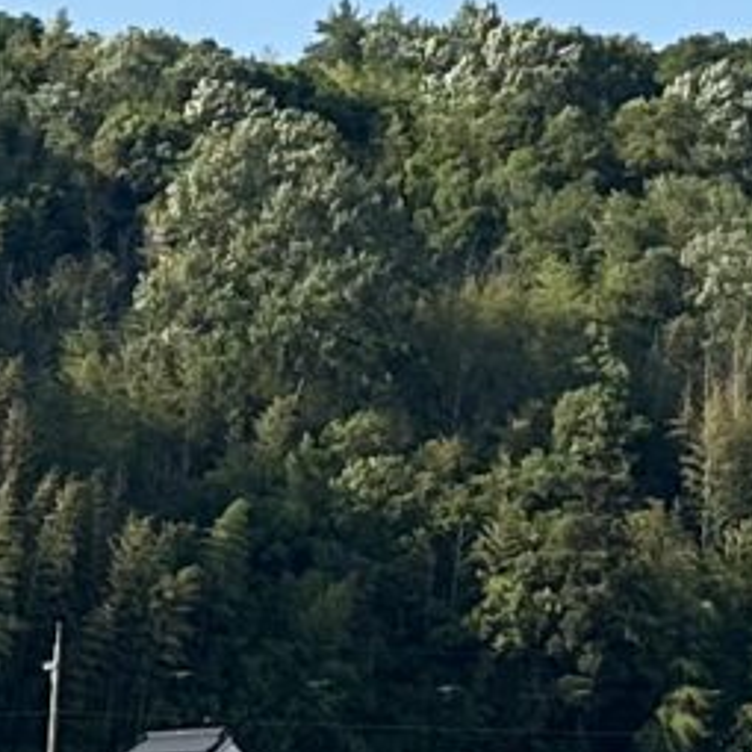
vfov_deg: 8.1
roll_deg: -0.4
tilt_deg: +13.8
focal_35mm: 213
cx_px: 790
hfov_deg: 8.2
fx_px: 5235
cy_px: -360
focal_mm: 6.86
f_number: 1.78
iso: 80
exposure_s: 1/3861
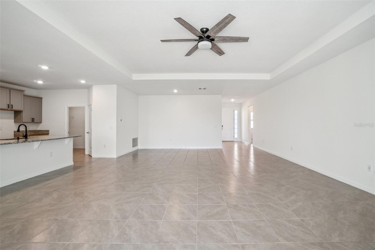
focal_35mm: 15
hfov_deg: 100.4
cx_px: 188
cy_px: 125
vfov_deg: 77.3
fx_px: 156
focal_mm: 10
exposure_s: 1/30
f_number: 8
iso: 400
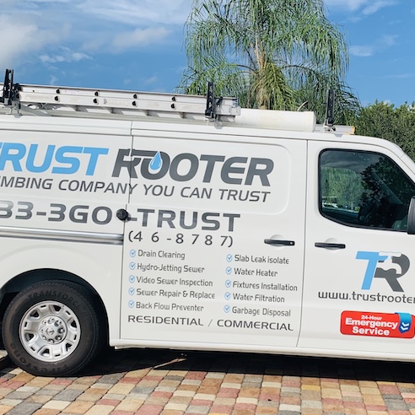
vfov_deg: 40.0
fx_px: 570
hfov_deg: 39.6
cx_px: 276
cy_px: 231
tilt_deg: -2.0
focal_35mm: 42
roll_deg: +0.6
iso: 25
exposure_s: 1/4274
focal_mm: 4.25
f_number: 1.8
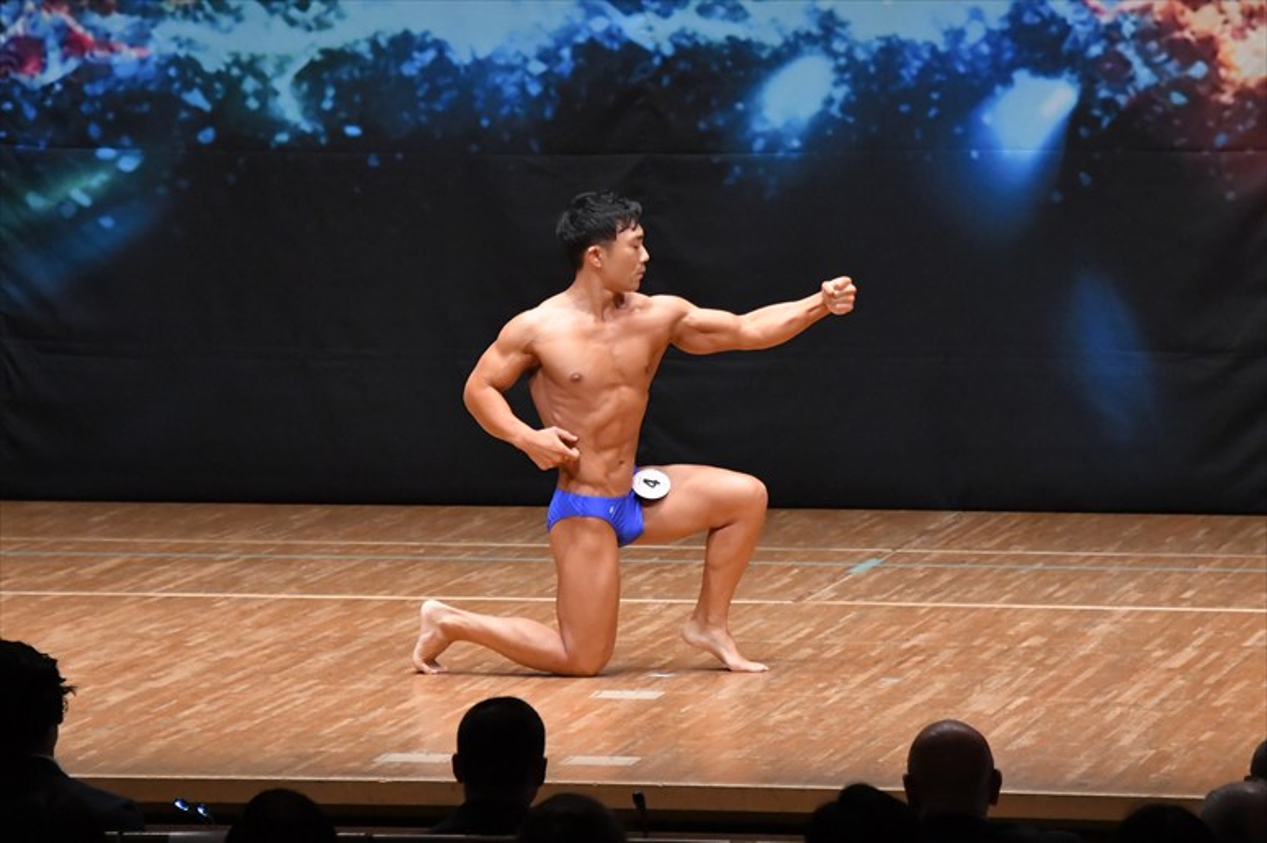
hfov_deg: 8.1
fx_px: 8970
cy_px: 422
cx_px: 634
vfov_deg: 5.4
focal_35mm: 255
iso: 6400
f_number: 5.6
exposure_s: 1/400
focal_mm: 170
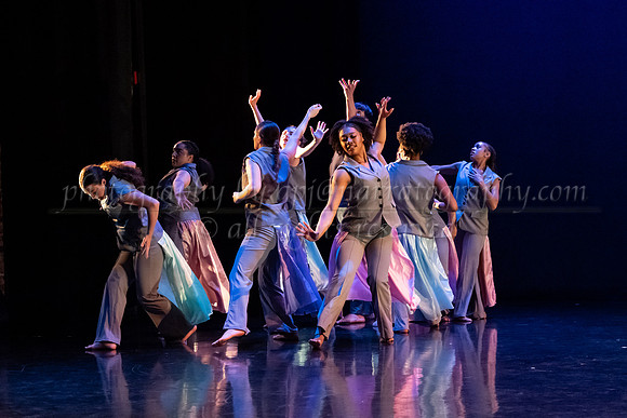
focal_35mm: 90
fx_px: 1569
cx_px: 343
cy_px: 198
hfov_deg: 22.6
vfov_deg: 15.2
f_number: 4.5
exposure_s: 1/400
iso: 6400
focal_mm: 75
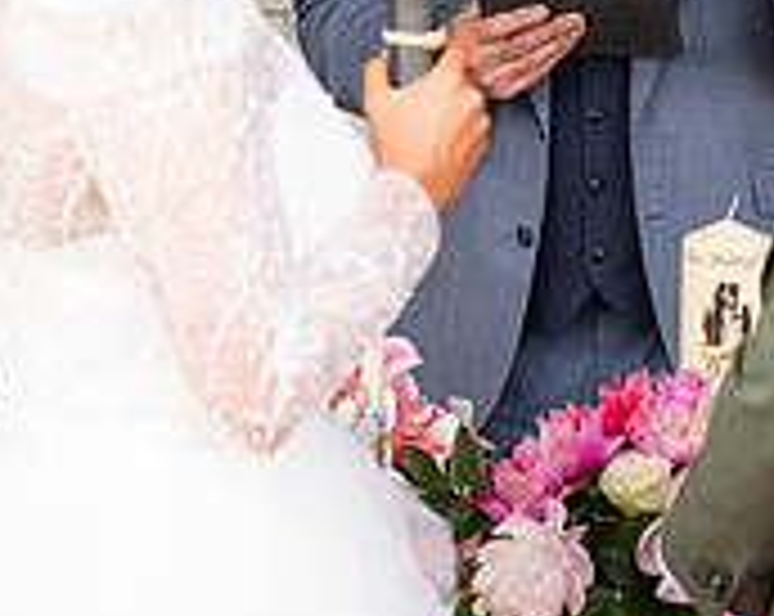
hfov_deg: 8.7
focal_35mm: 222
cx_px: 576
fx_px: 5077
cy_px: -29
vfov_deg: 6.9
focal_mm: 70
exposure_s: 1/160
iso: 100
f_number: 3.5
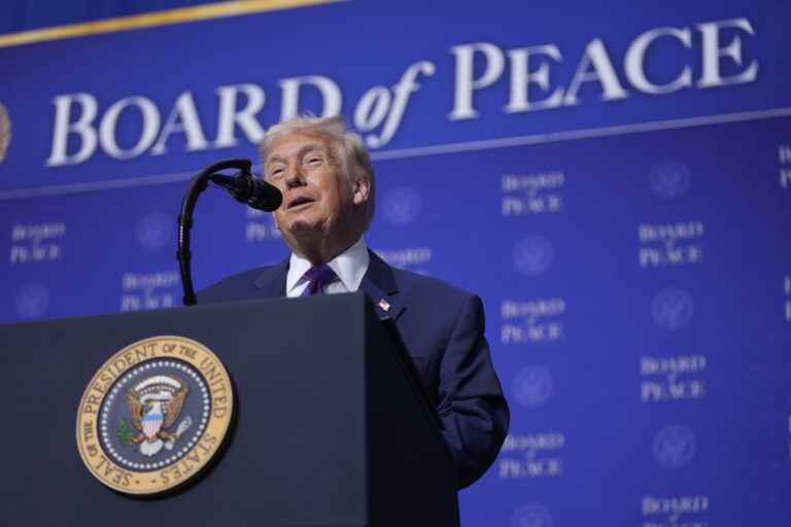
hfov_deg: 21.7
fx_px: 2065
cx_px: 396
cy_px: 264
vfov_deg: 14.6
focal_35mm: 94
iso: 1000
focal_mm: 94
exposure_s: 1/500
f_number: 2.8
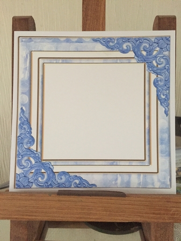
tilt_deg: -14.4
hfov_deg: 48.2
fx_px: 202
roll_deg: -0.2
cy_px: 120
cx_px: 90
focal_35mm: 29
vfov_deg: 61.7
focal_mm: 4.15
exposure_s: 1/17
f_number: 2.2
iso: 320
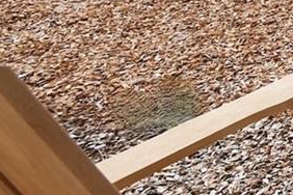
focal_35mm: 85
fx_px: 692
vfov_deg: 14.3
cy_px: -149
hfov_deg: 14.4
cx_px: 725
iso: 640
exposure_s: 1/500
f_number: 11
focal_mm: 10
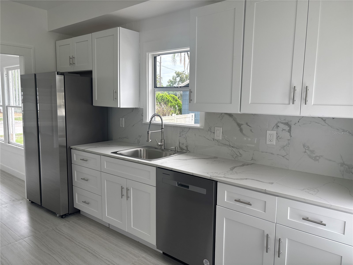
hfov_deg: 67.3
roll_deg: -1.3
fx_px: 265
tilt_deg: -7.3
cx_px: 176
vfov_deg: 53.1
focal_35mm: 26
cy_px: 132
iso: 50
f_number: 1.6
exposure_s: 1/423
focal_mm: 5.96
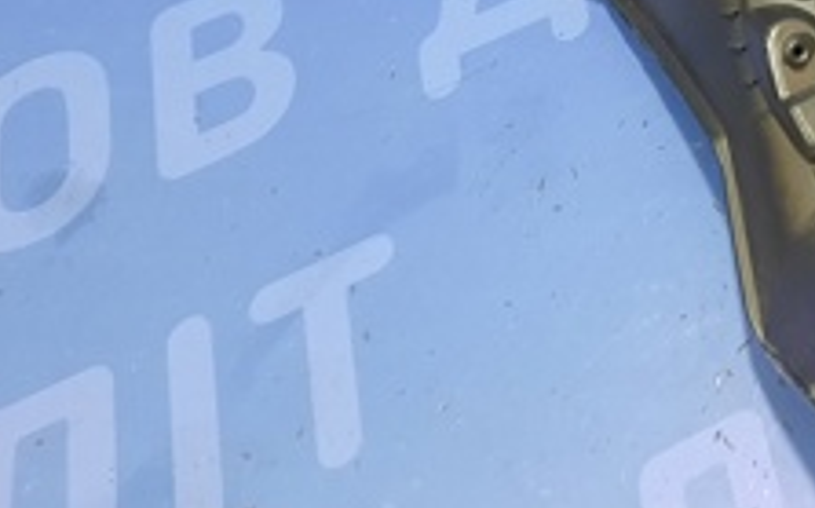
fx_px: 1687
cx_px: 1107
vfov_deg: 15.4
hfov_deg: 23.5
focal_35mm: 76
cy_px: -329
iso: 400
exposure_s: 1/33
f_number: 2
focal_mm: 4.6
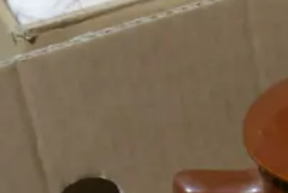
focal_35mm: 199
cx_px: 648
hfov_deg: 9.4
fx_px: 1594
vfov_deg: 6.7
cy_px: 390
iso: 800
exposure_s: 1/60
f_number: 5
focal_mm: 19
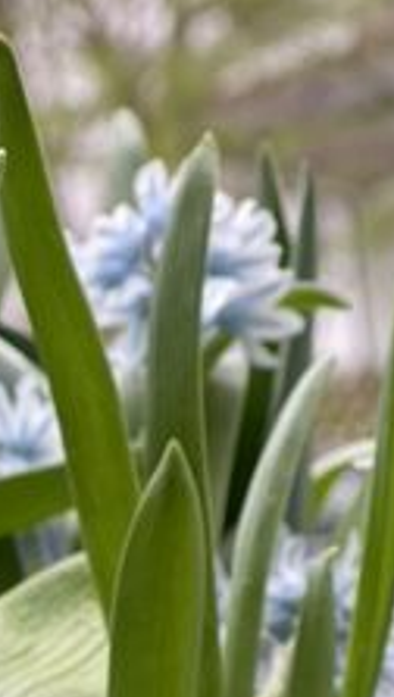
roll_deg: +8.4
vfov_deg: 10.6
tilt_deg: -18.2
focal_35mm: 200
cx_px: 178
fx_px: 3702
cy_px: 847
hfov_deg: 6.1
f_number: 2.2
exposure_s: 1/121
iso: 100
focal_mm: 7.5
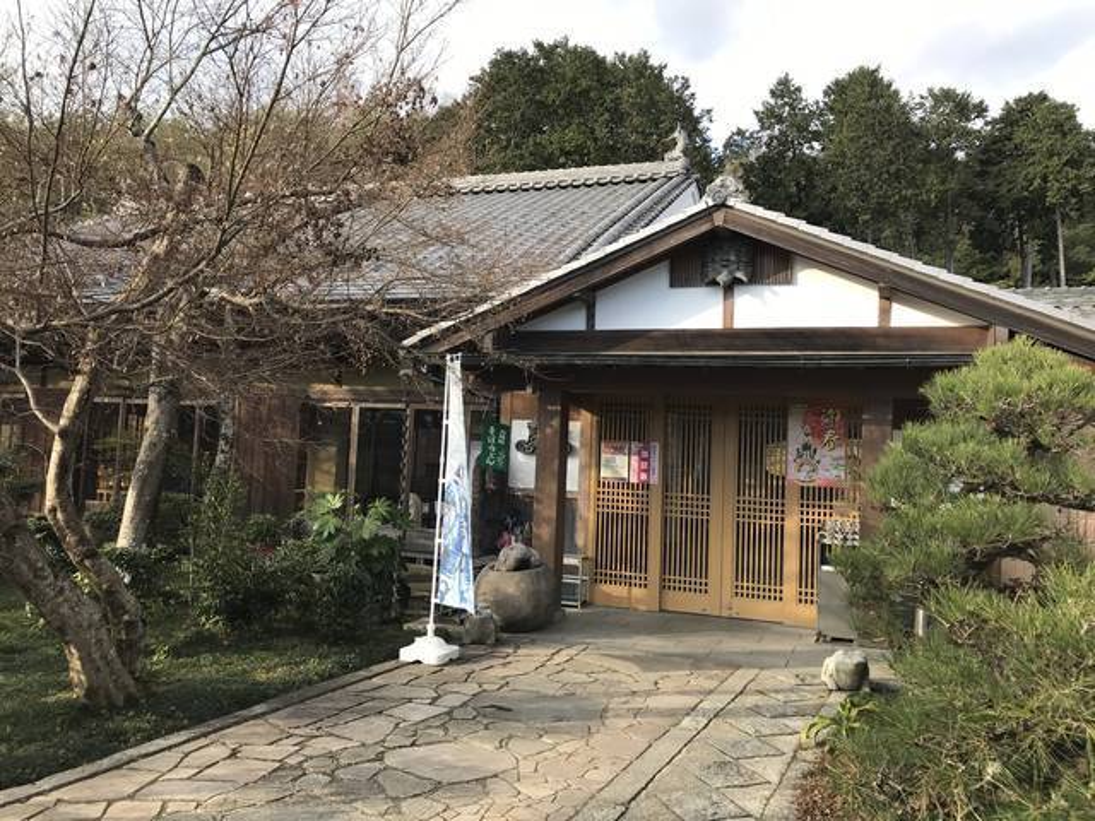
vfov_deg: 49.7
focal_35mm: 28
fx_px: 886
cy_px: 410
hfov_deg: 63.4
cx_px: 548
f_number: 1.8
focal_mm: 3.99
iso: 20
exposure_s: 1/303
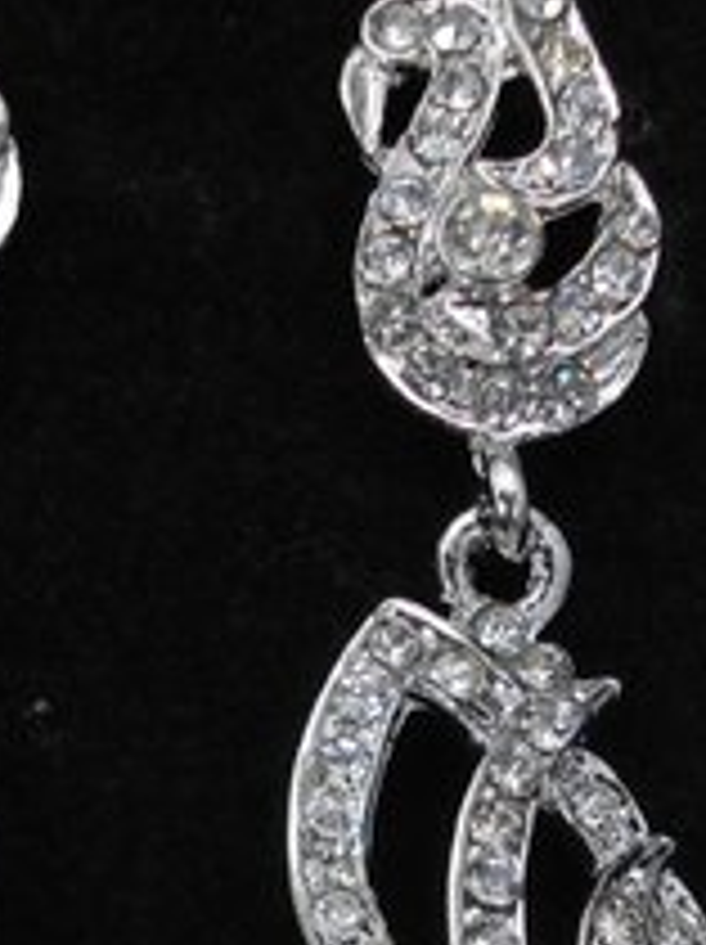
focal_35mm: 113
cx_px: 112
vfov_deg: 16.3
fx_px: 3079
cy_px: 1318
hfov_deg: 13.0
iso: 80
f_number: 3.2
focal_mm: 6.7
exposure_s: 1/50
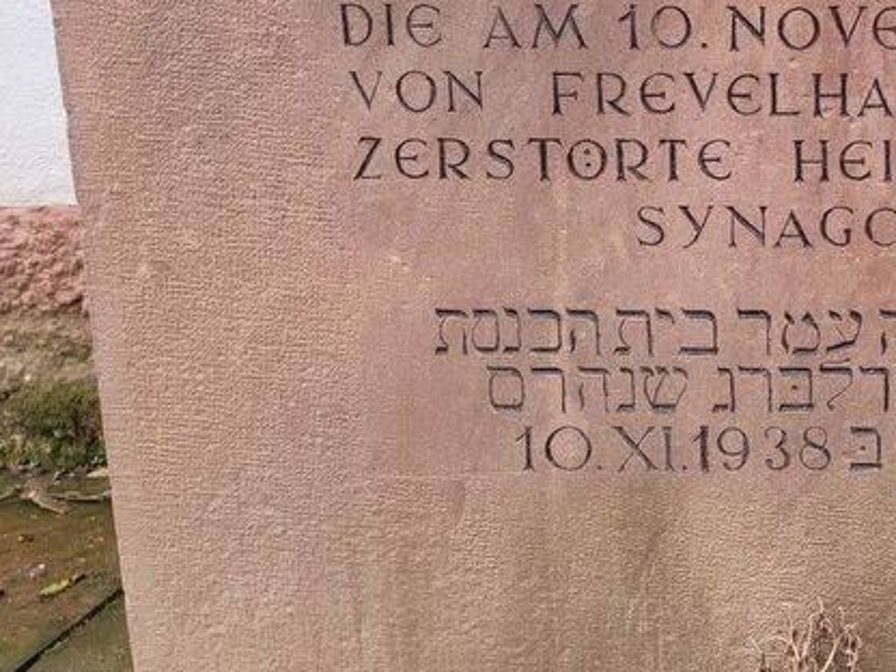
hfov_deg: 35.4
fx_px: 1294
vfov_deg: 28.6
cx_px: 844
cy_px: 146
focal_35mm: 50
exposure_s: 1/120
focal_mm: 5.4
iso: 50
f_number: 1.8
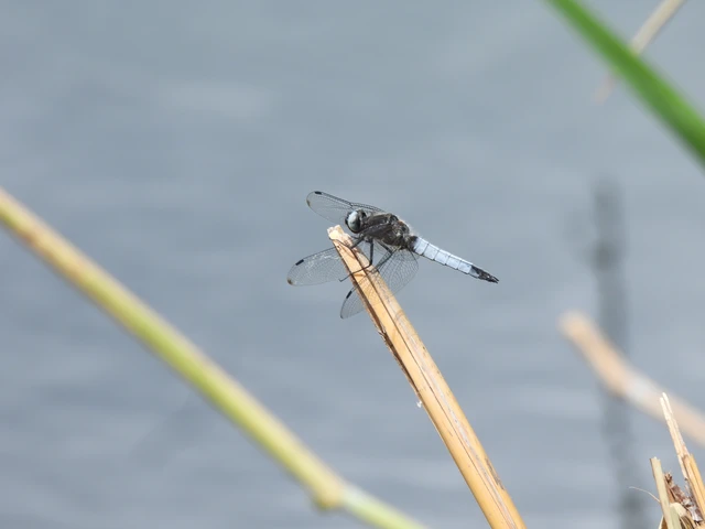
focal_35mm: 700
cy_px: 264
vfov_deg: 2.1
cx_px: 352
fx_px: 14256
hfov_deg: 2.8
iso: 100
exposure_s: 1/250
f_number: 5.6
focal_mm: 125
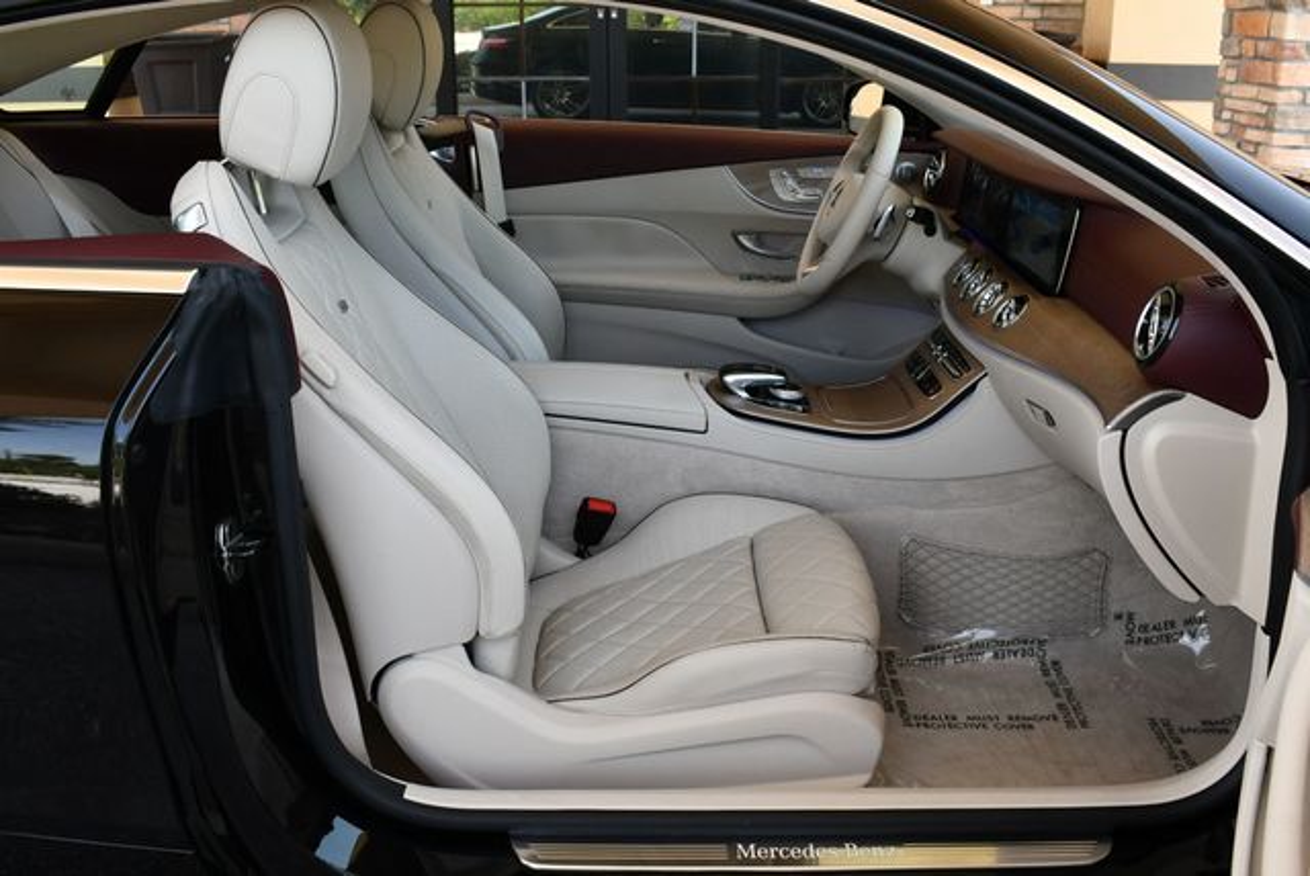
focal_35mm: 36
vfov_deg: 36.9
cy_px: 438
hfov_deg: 53.1
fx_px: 1311
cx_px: 655
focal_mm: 18
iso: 400
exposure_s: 1/250
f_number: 5
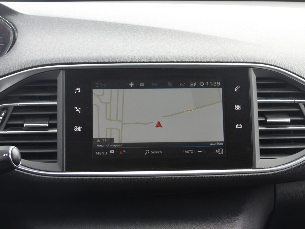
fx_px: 749
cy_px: 114
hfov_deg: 23.0
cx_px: 152
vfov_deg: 17.4
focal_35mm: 85
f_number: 3.5
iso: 250
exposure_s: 1/60
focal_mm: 15.3
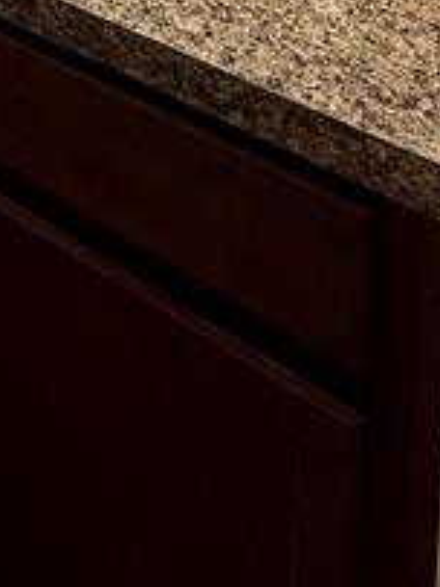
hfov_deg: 23.7
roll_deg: +1.3
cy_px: -474
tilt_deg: -6.3
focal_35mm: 53
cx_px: -153
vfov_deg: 21.9
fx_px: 899
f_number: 2.2
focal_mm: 2.22
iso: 100
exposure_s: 1/120
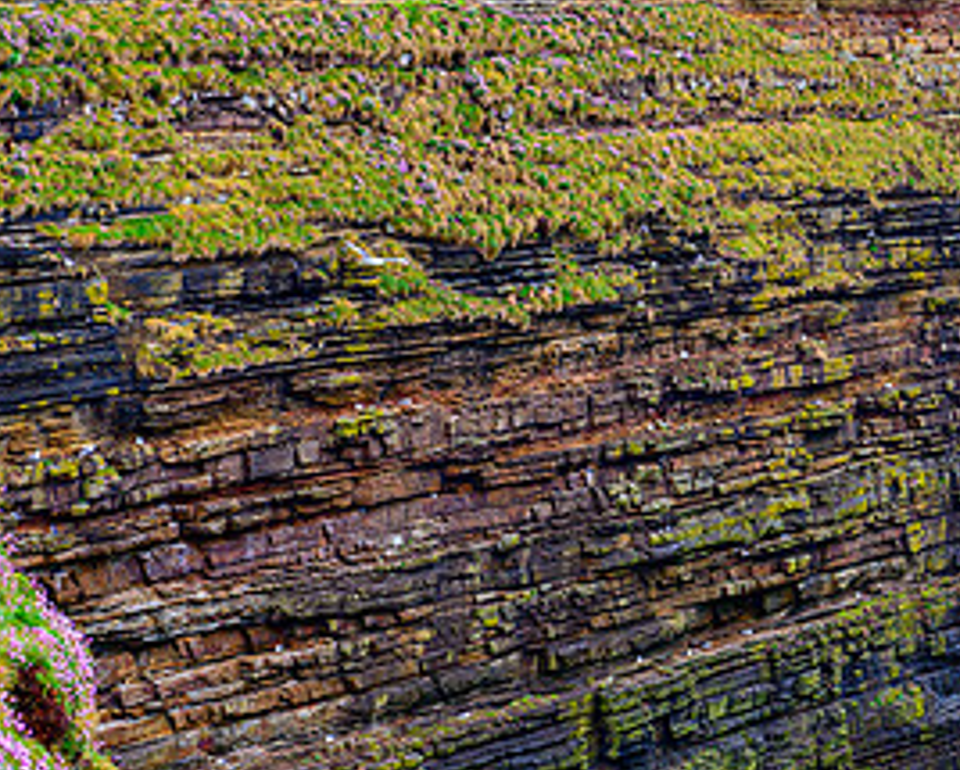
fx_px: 4039
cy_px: 278
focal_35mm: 142
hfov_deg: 13.4
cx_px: 874
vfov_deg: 10.9
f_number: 8
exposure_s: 1/80
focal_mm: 70
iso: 640
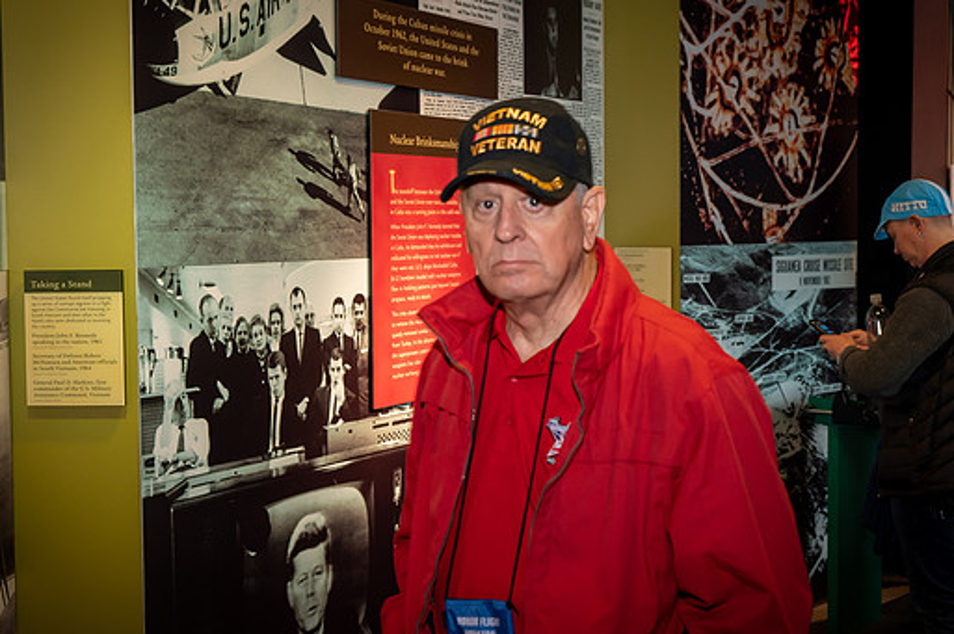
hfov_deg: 38.2
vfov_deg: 25.9
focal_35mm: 52
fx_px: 1377
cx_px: 452
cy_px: 307
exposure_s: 1/50
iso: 2800
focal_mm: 46
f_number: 5.6
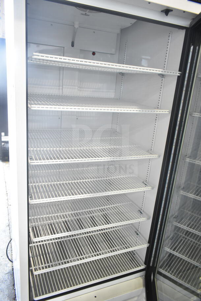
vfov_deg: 67.4
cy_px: 150
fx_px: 226
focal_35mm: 27
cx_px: 100
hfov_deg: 48.0
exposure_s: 1/125
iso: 1600
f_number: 3.5
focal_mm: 18
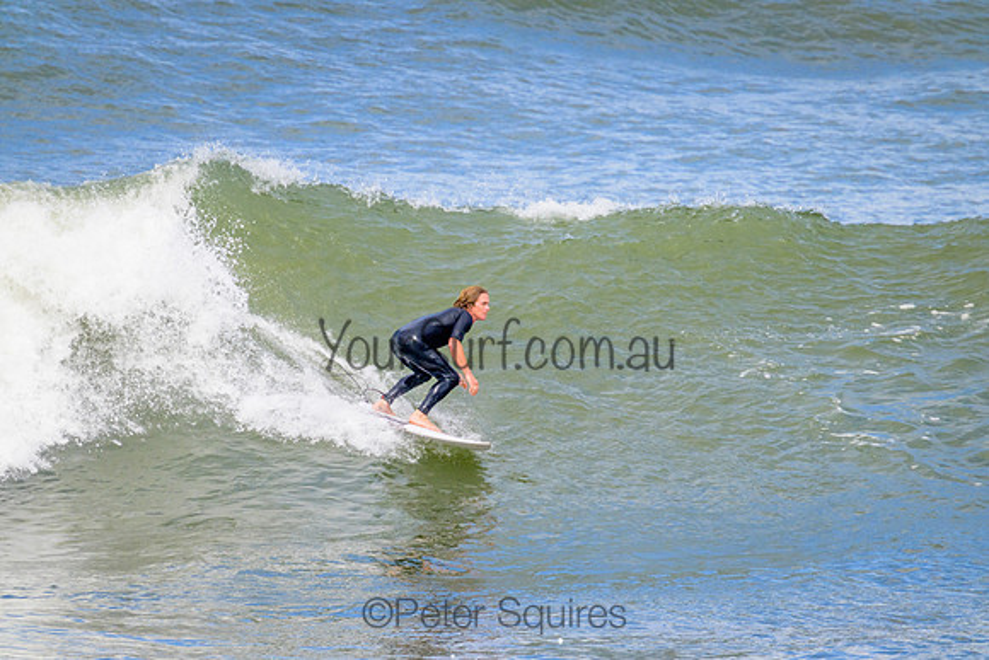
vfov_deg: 1.7
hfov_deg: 2.6
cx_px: 494
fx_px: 21982
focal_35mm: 800
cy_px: 330
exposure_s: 1/2000
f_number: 11
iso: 1000
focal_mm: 800
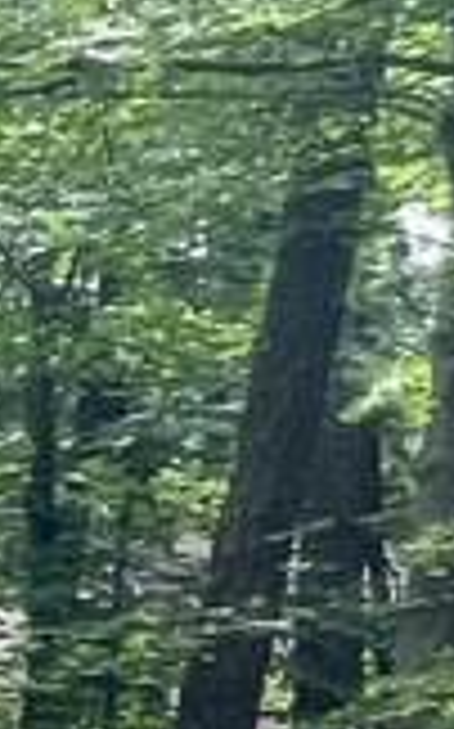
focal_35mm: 109
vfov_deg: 18.7
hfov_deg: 5.5
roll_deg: -1.5
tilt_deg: -4.0
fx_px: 2162
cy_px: 716
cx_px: -2122
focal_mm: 1.57
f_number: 1.8
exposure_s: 1/99
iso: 64
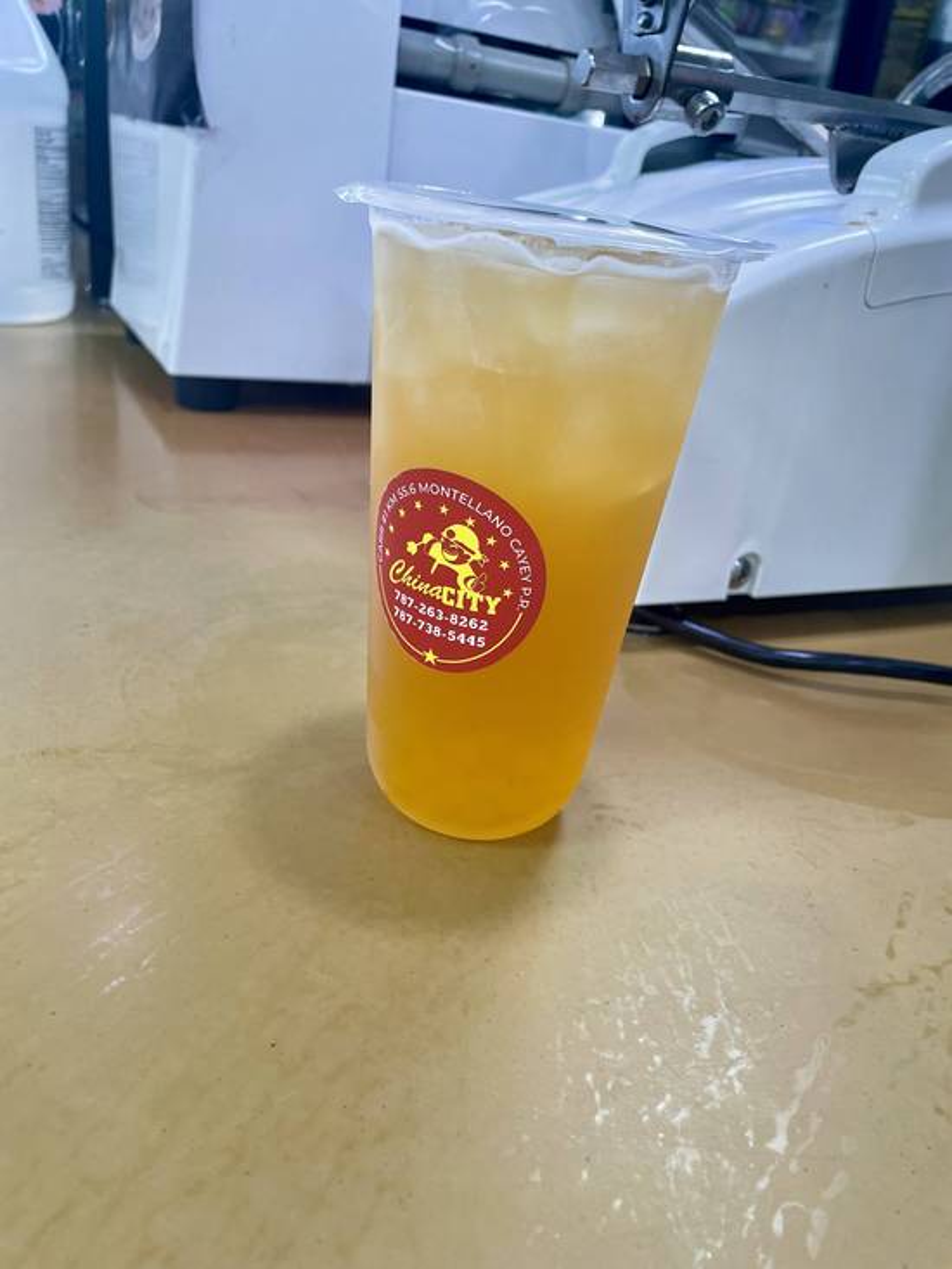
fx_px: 953
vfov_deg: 67.3
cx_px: 476
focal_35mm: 26
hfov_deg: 53.1
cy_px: 634
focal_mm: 4.2
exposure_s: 1/120
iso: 100
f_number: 1.6
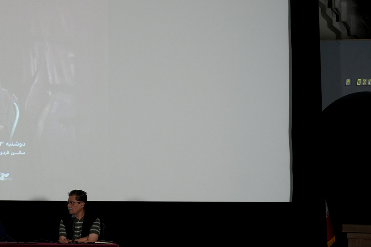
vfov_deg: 12.8
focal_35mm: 107
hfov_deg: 18.5
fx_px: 1103
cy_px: 111
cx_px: -13
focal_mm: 44
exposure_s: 1/90
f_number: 4
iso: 800
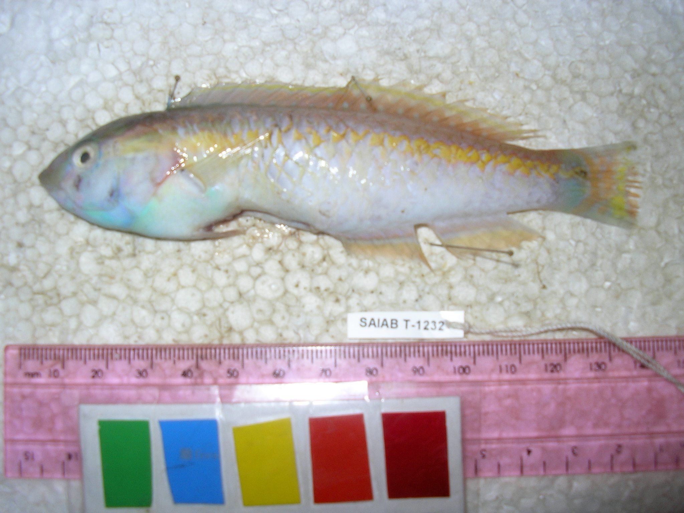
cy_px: 256
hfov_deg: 49.0
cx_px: 342
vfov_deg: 37.7
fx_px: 751
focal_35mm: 38
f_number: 4.1
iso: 50
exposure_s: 1/60
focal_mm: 5.8
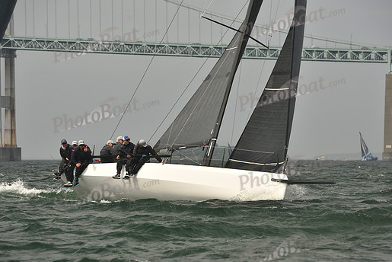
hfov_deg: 10.4
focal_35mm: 197
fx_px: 2146
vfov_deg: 7.0
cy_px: 142
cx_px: 199
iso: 250
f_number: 7.1
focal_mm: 175
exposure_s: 1/640
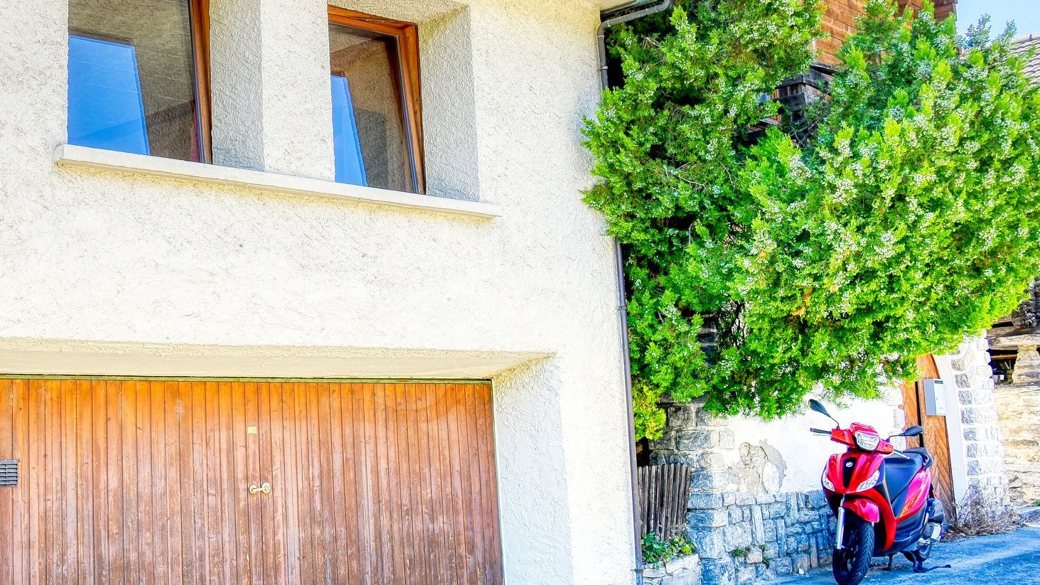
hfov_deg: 43.9
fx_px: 1213
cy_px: 221
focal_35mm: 44
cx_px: 193
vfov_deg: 27.0
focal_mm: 24
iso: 250
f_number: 14
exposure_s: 1/800
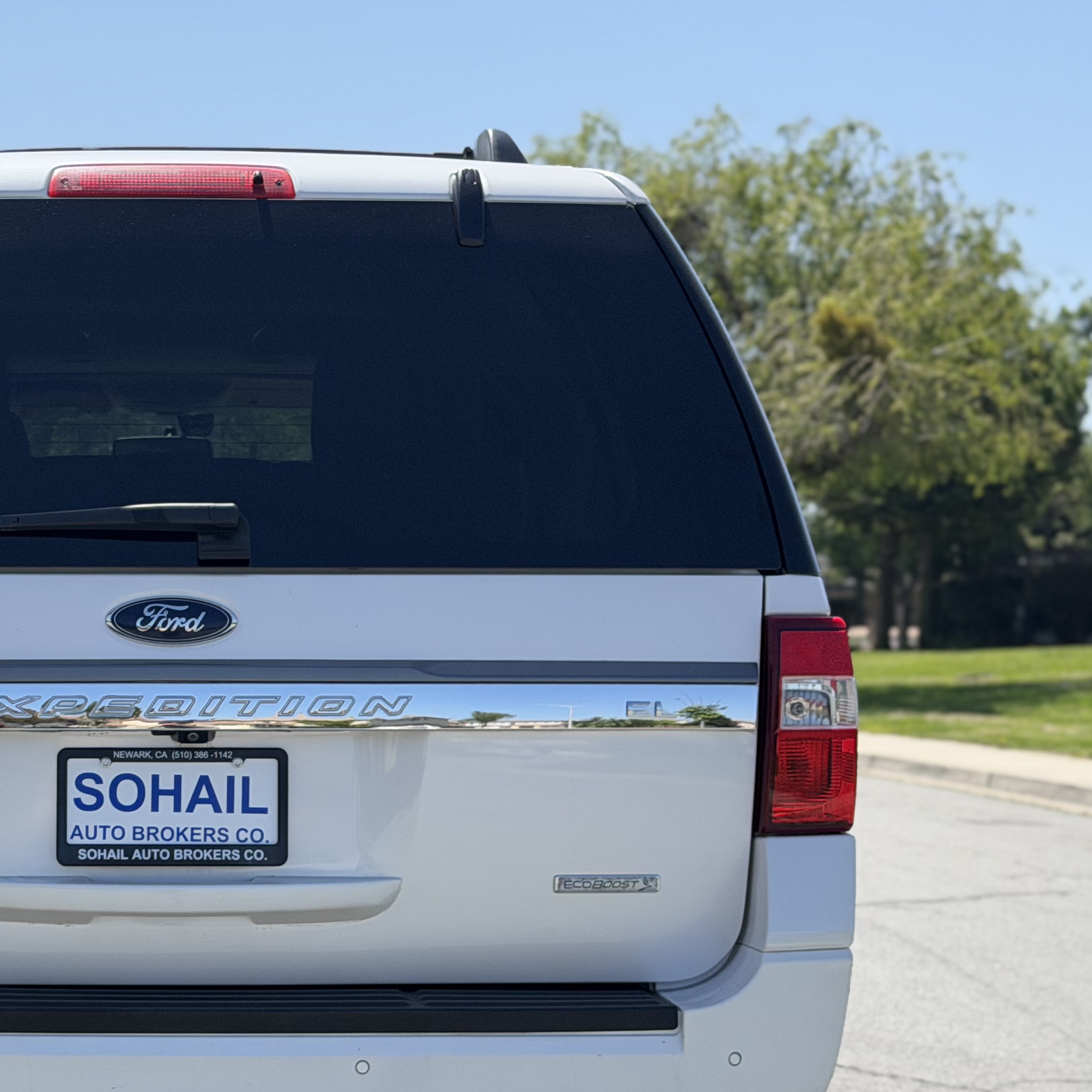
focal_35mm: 80
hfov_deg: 21.4
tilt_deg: -0.4
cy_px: 741
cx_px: 198
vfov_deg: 21.6
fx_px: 2855
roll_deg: +0.2
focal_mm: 6.76
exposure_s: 1/4329
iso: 80
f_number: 1.78
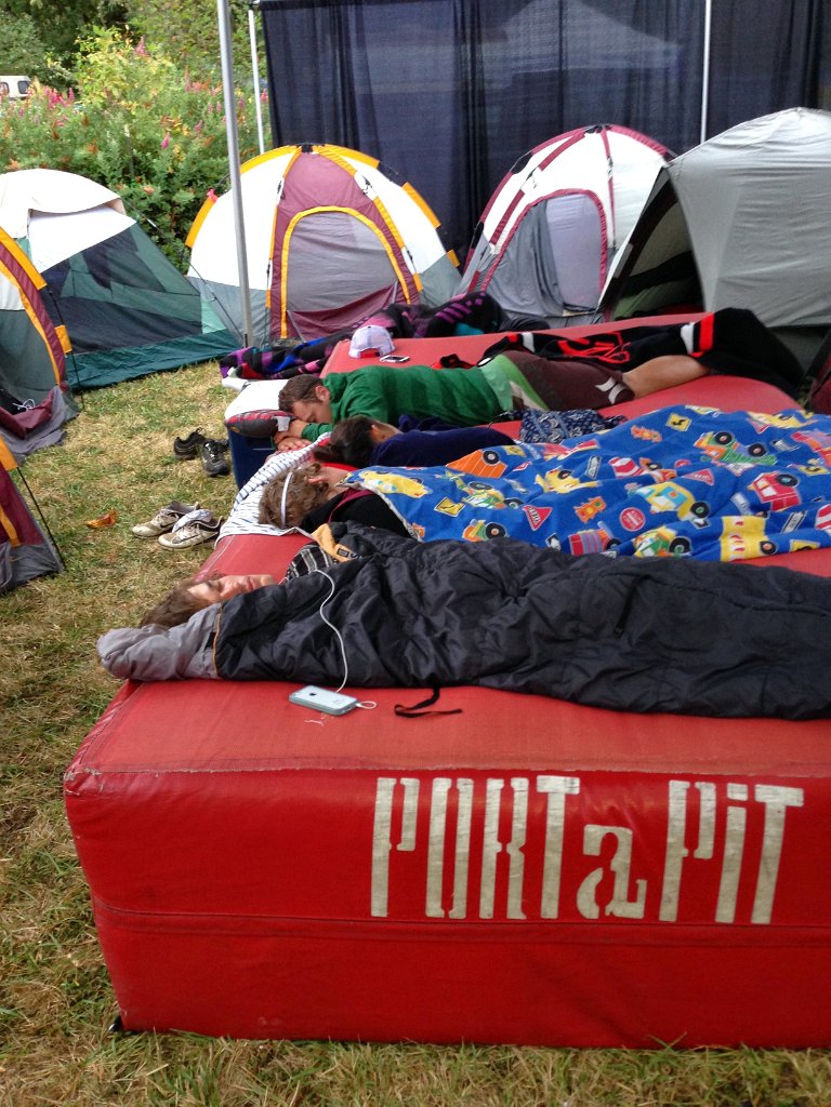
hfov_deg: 42.9
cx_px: 416
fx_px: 1056
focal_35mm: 33
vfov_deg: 55.4
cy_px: 554
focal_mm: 4.12
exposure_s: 1/20
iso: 125
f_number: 2.4
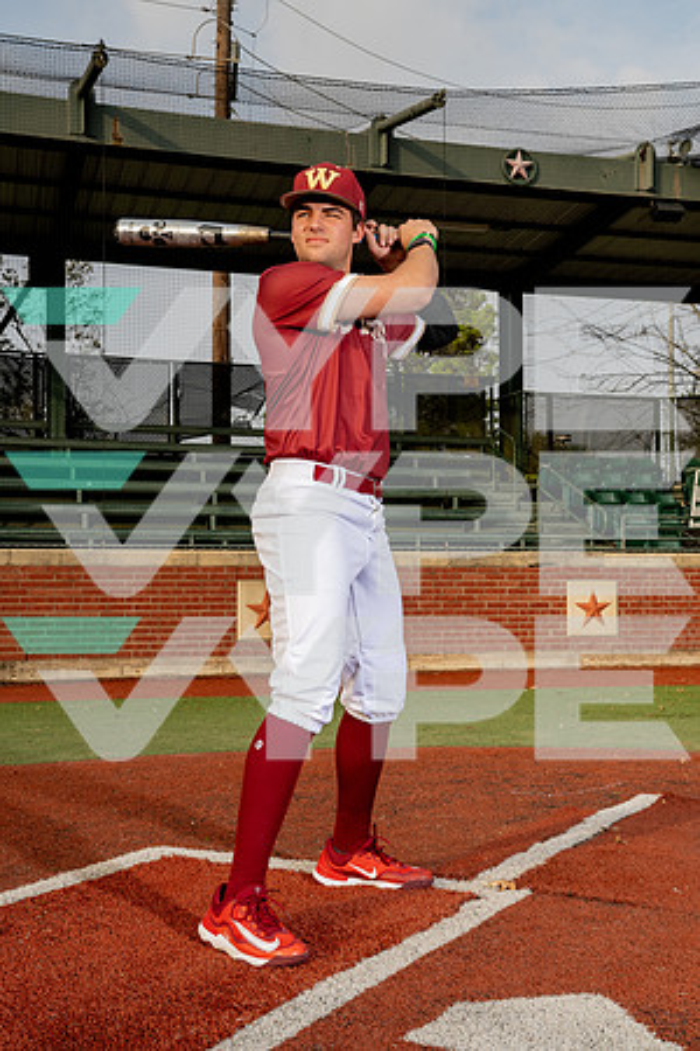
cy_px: 526
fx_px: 1283
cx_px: 350
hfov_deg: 30.5
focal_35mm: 44
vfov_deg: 44.5
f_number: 11
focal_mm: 44
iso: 250
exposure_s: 1/250
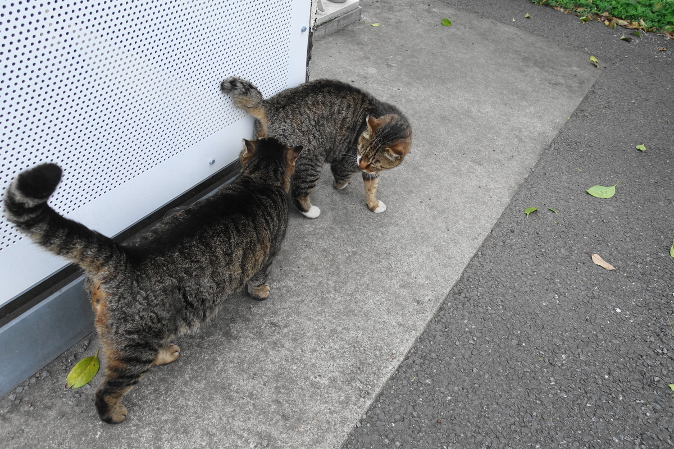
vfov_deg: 53.1
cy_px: 224
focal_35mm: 24
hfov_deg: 73.7
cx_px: 337
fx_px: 449
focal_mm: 8.8
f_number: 3.2
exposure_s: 1/100
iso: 160
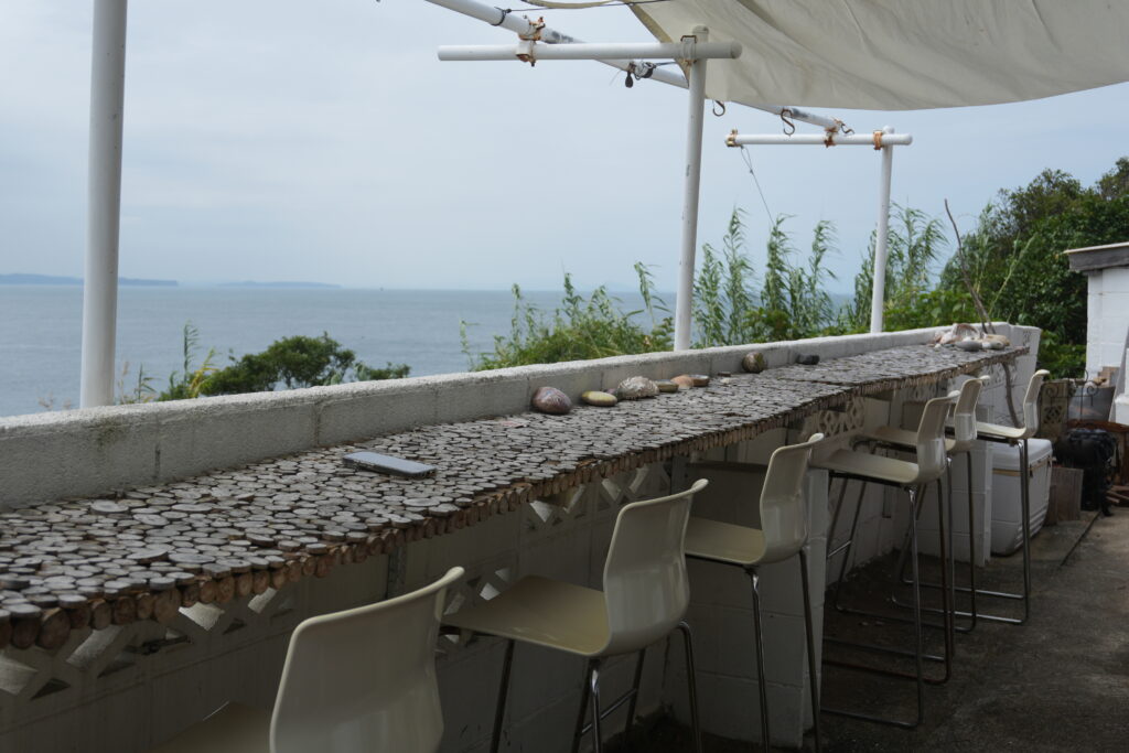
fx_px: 1411
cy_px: 376
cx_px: 564
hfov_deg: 43.6
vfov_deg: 29.9
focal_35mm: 45
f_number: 5.6
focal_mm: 30
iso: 100
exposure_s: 1/640
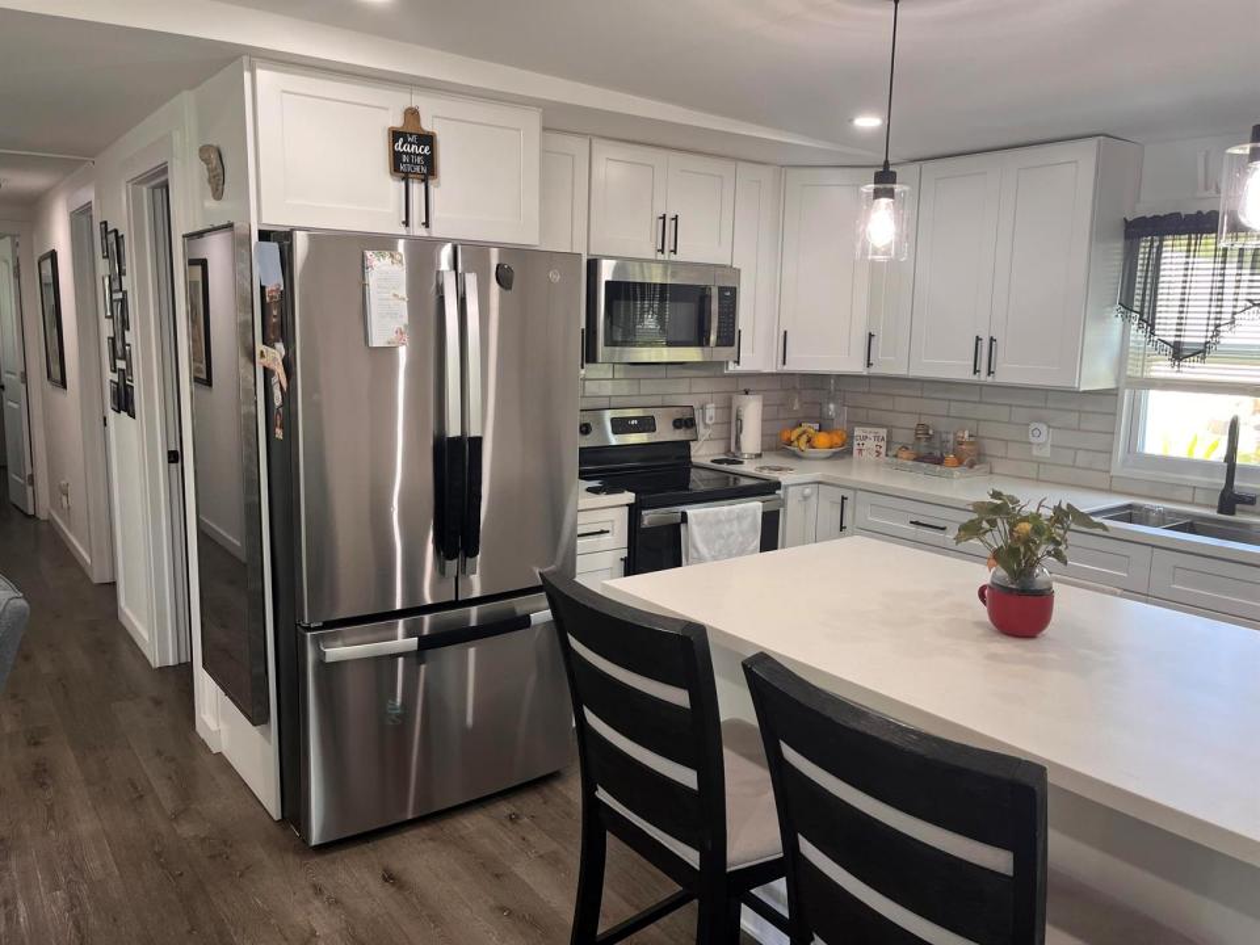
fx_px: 946
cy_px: 472
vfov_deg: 53.1
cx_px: 630
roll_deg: -0.8
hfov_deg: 67.3
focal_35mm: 26
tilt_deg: -8.7
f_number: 1.6
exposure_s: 1/60
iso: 64
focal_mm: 5.1
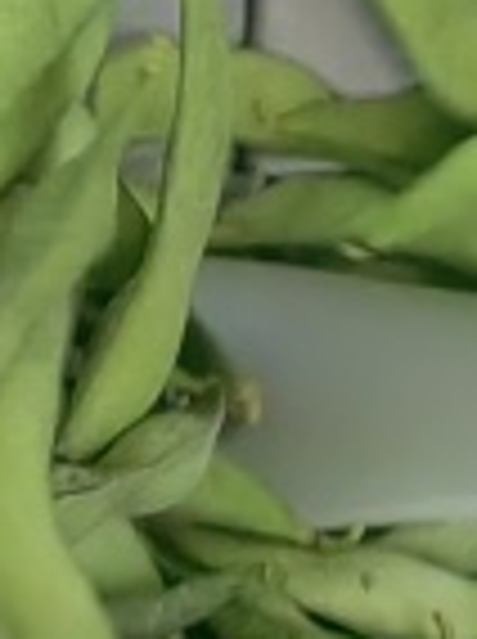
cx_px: -432
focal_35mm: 203
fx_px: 3741
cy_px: -1649
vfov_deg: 7.7
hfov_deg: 7.1
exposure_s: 1/100
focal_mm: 5.52
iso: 500
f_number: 1.9
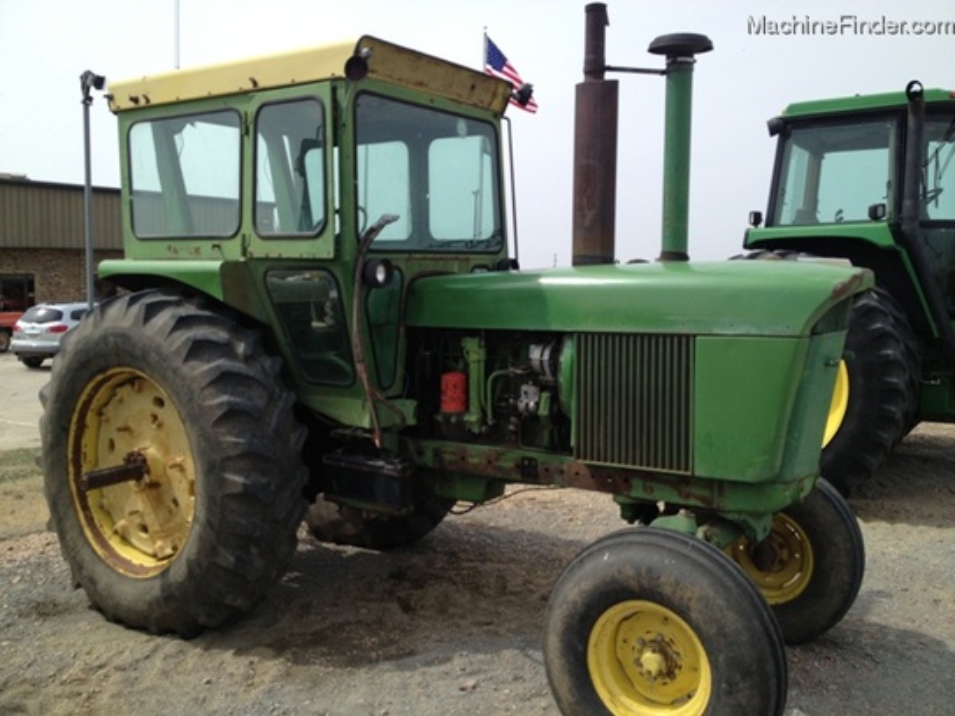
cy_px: 358
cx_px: 478
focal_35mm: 35
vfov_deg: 40.7
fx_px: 966
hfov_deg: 52.6
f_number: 2.4
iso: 50
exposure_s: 1/1534
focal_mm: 4.28
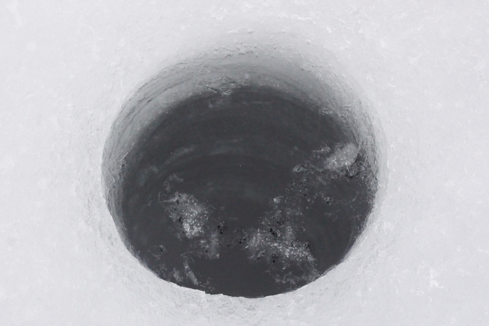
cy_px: 163
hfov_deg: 24.6
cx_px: 244
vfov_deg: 16.6
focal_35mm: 82
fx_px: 1121
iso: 3200
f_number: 9
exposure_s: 1/800
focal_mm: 55
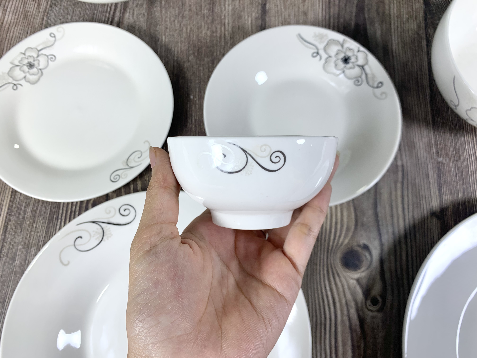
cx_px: 238
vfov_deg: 53.1
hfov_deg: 67.3
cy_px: 179
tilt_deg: -75.4
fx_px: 358
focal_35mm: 26
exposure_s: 1/191
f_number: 1.8
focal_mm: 4.25
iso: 25
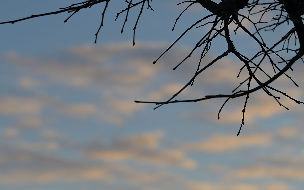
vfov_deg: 8.1
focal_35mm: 161
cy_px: 97
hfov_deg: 13.0
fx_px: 1334
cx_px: 151
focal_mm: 105
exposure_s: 1/500
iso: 80
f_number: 5.6
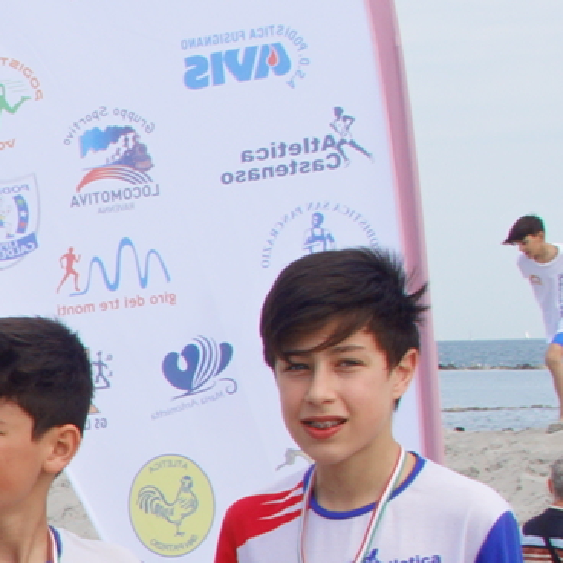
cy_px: 693
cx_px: -802
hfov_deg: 7.2
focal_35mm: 229
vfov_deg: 7.6
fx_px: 4214
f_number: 9
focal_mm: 22
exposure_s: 1/125
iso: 100
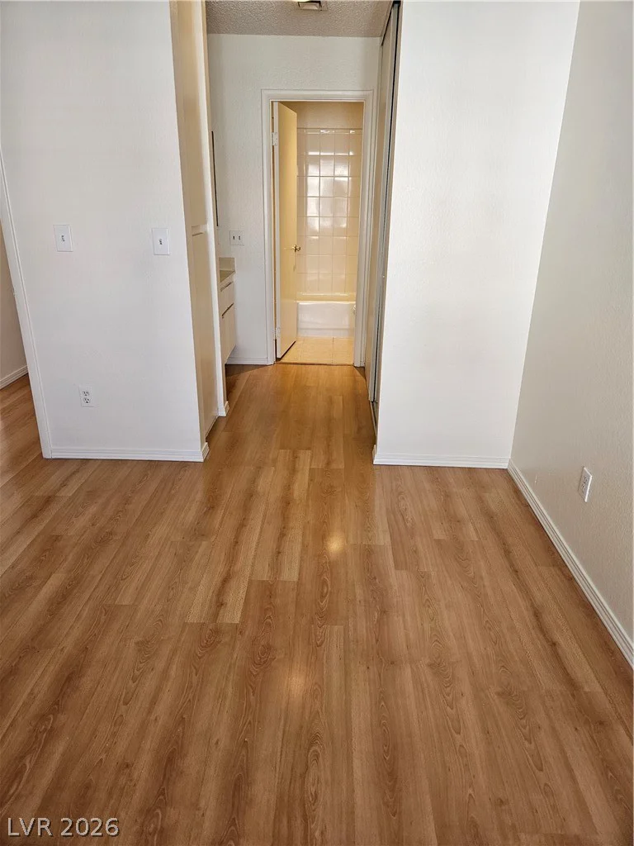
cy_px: 423
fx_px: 562
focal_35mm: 23
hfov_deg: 58.9
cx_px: 317
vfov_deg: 73.9
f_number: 1.8
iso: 200
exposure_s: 1/207
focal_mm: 5.4
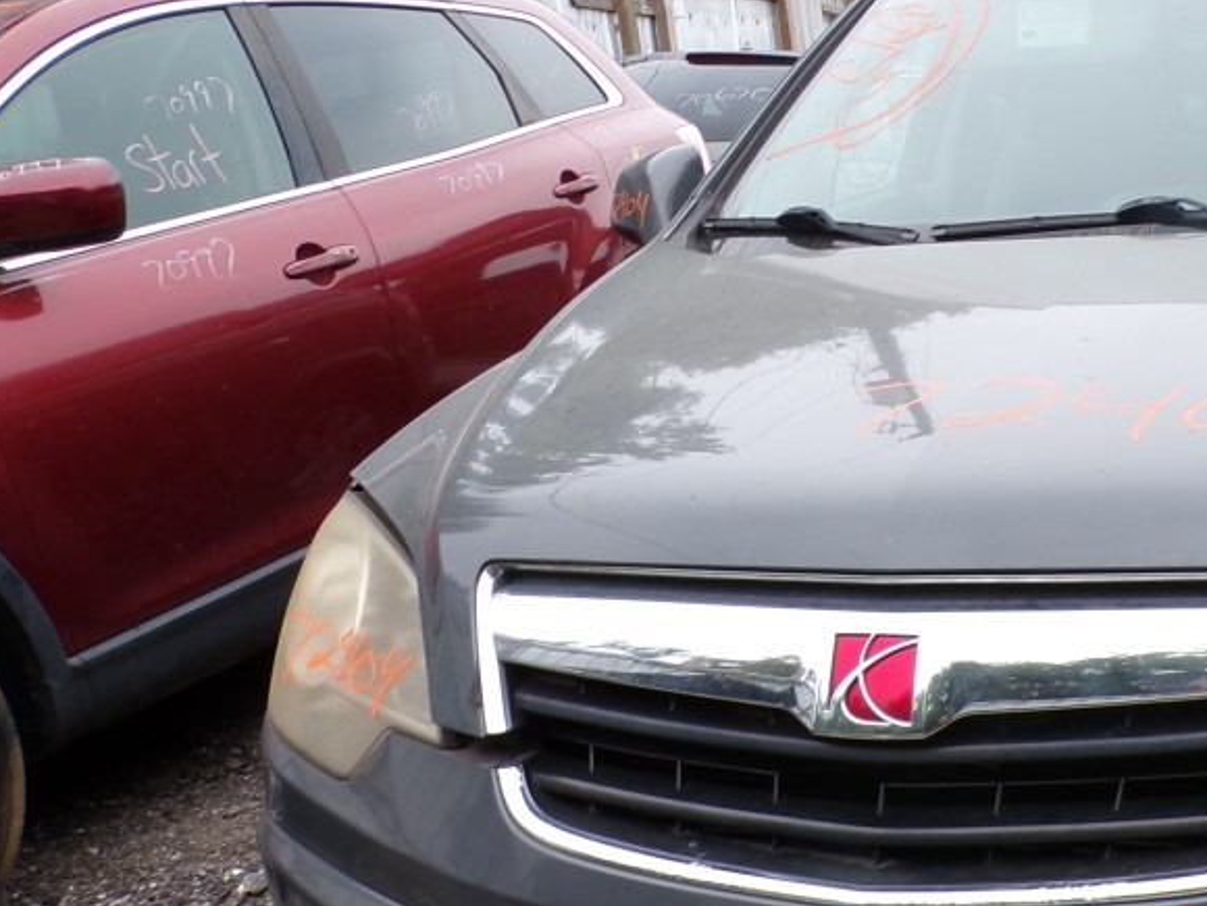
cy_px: 627
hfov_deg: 34.7
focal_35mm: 53
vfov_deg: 27.3
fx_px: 1848
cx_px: 1022
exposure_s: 1/125
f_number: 4.4
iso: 100
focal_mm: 4.3
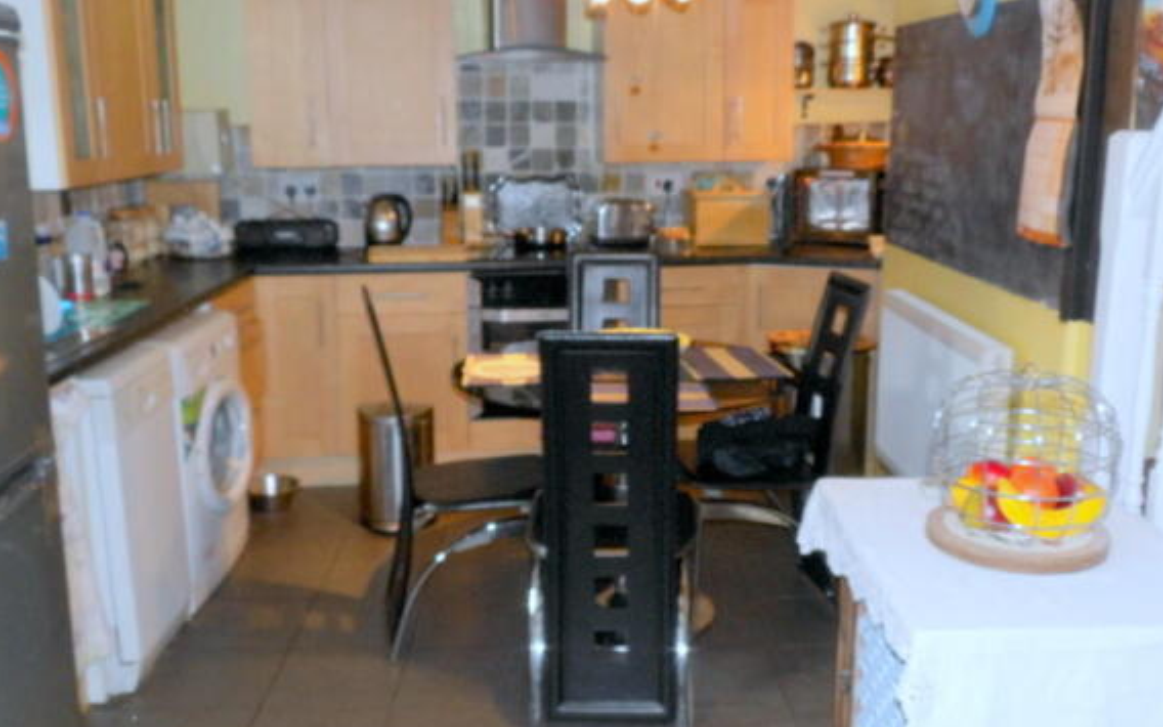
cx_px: 589
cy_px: 364
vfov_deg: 34.4
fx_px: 1173
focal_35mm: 37
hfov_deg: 52.7
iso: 250
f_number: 4.5
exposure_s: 1/15
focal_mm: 6.2
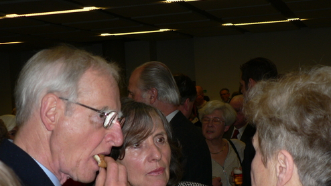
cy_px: 120
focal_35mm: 75
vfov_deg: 16.1
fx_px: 658
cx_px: 167
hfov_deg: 28.2
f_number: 3.2
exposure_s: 1/60
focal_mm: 11.4
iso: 100
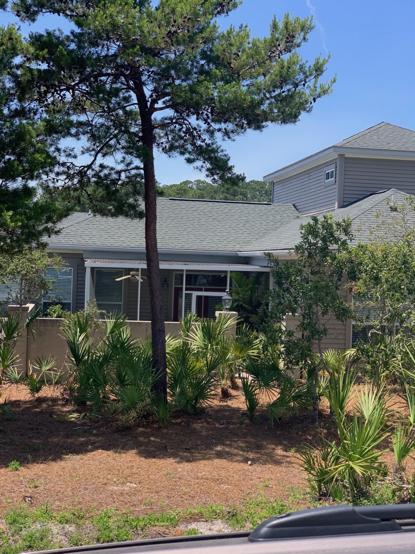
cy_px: 277
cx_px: 208
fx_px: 831
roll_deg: -1.0
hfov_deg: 28.0
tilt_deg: +0.0
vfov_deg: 36.8
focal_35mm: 52
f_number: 2.4
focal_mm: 6
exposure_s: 1/533
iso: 16
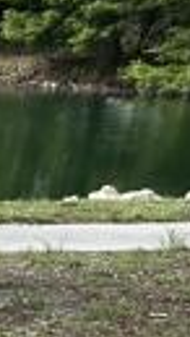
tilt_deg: -18.5
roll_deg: -0.7
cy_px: 640
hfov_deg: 5.4
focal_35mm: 162
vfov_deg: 12.0
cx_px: -799
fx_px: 1444
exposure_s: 1/516
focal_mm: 6.86
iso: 80
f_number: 1.78
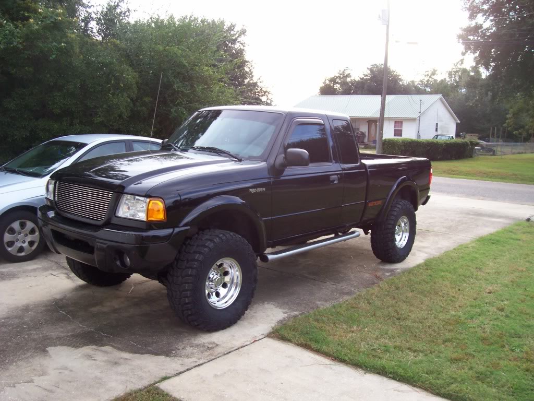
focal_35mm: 34
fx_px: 524
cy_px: 200
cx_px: 267
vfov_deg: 41.8
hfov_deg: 54.0
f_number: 2.7
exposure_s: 1/207
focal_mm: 5.6
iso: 80
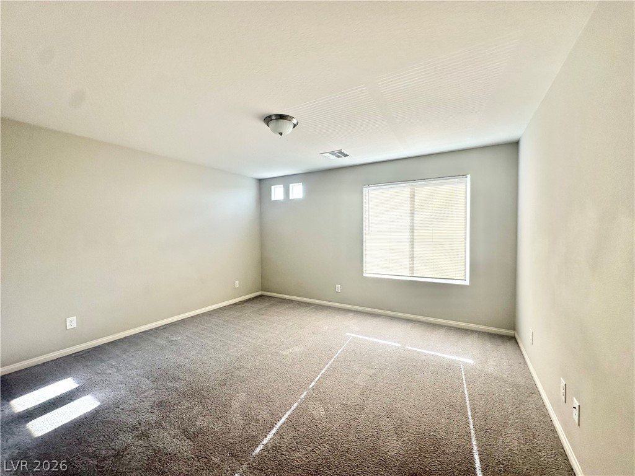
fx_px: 257
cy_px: 238
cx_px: 318
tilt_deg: -0.6
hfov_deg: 102.1
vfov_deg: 85.7
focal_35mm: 14
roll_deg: +0.1
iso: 40
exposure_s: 1/162
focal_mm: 2.22
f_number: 2.2
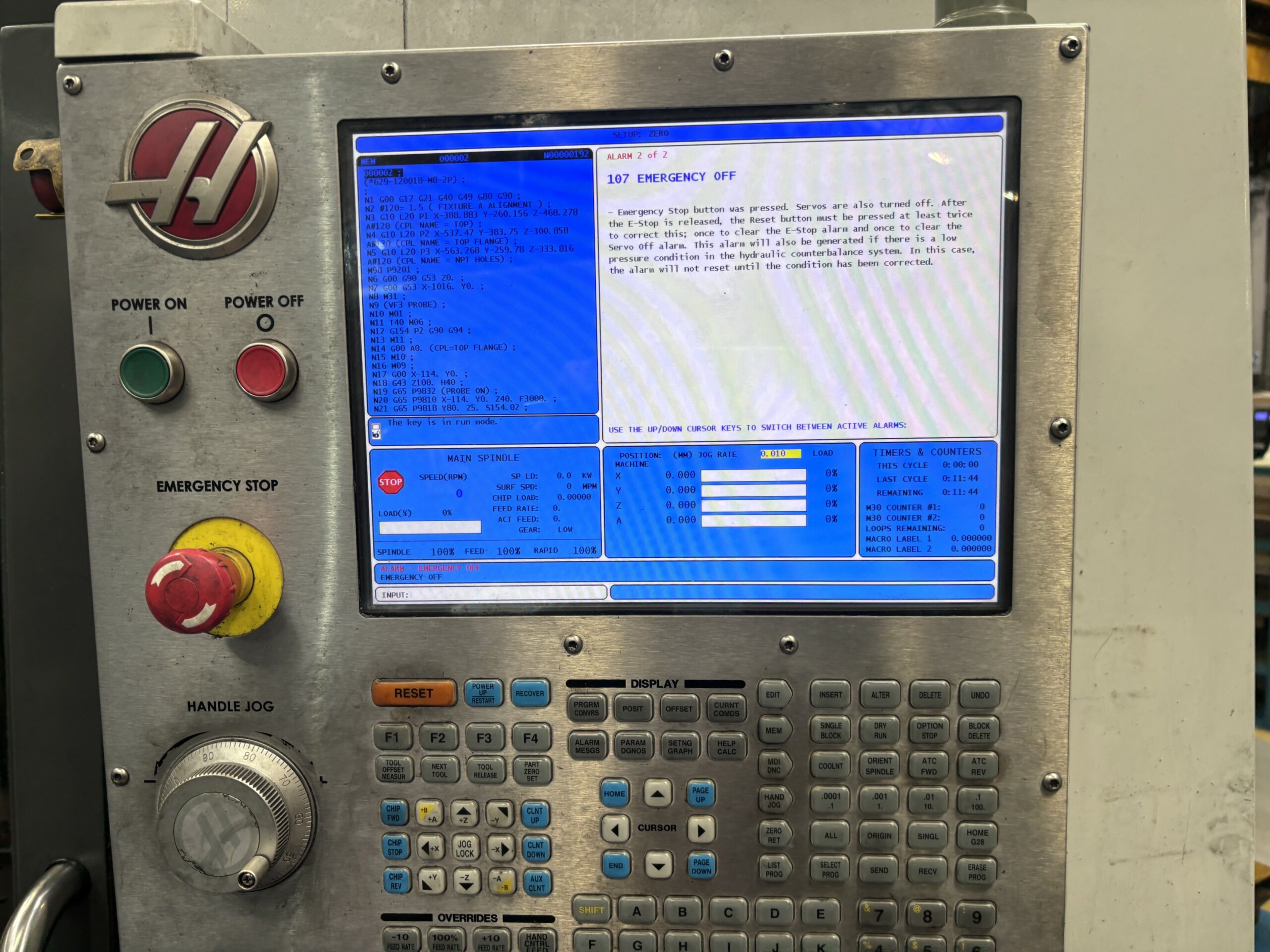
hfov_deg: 67.3
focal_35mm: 26
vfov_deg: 53.1
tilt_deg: -5.7
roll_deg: +1.5
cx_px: 635
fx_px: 954
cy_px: 476
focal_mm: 5.96
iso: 64
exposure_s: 1/100
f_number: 1.6
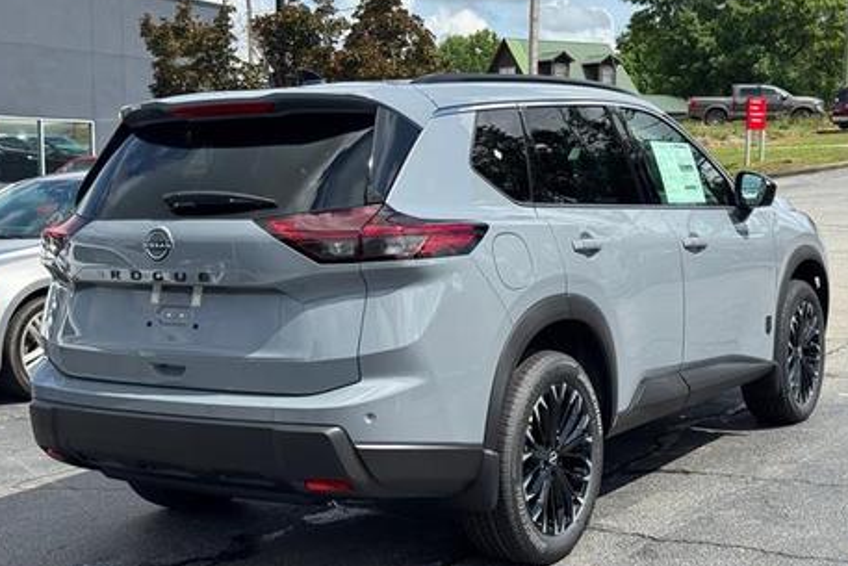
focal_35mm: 55
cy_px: 321
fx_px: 1296
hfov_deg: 36.2
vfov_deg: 24.6
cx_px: 416
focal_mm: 6.76
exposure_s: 1/3096
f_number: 1.78
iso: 64
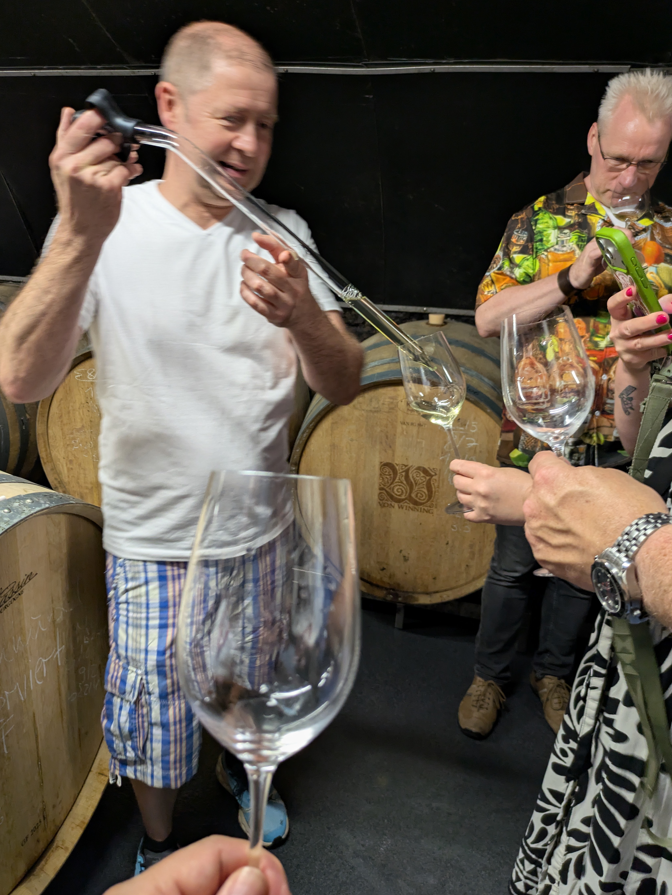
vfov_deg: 67.3
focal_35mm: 26
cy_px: 457
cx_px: 326
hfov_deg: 53.1
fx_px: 673
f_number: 1.89
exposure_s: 1/33.3
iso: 180
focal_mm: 5.43
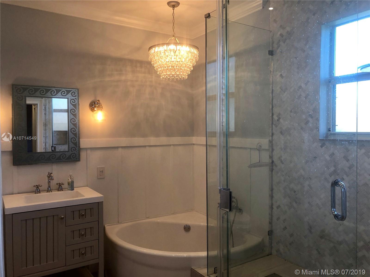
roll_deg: +0.6
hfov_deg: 63.4
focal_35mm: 28
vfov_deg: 49.7
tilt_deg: -1.6
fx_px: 299
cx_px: 185
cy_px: 138
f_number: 1.8
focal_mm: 4
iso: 25
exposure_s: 1/40
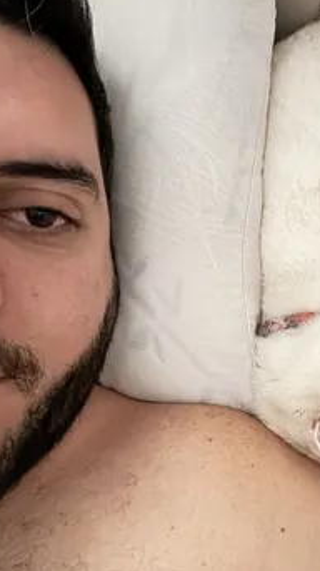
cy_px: 274
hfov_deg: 34.2
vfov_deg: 59.5
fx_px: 499
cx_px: 267
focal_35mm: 33
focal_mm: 2.69
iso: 1250
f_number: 1.9
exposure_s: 1/15
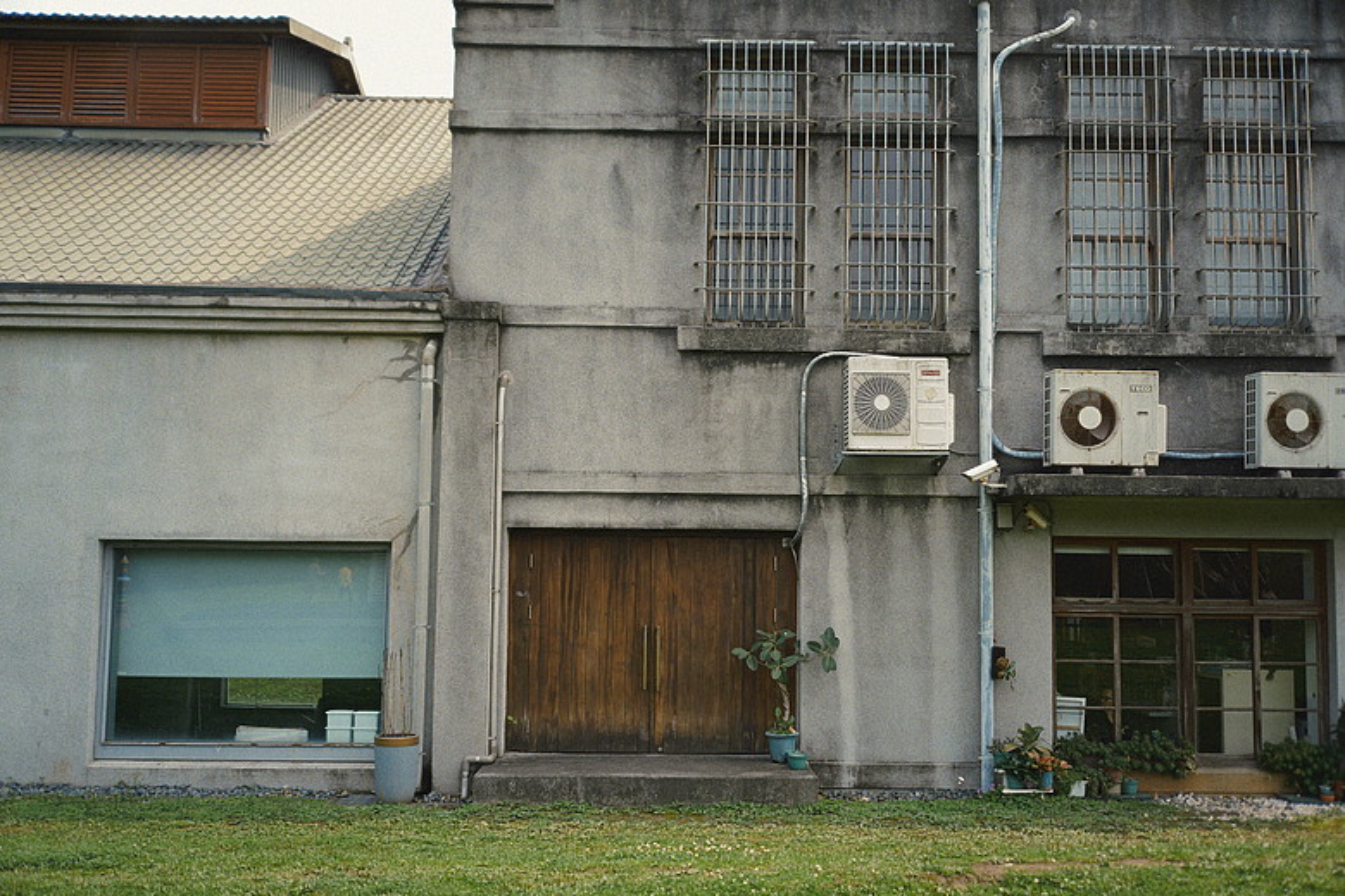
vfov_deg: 37.9
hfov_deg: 54.4
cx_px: 672
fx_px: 1308
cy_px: 448
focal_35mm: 35
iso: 50
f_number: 2.2
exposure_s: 1/500
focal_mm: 35
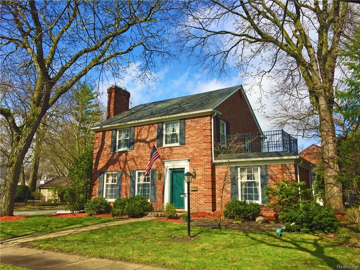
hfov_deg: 61.7
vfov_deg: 48.2
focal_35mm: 29
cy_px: 135
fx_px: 302
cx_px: 180
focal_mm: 4.15
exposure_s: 1/1799
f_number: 2.2
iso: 32
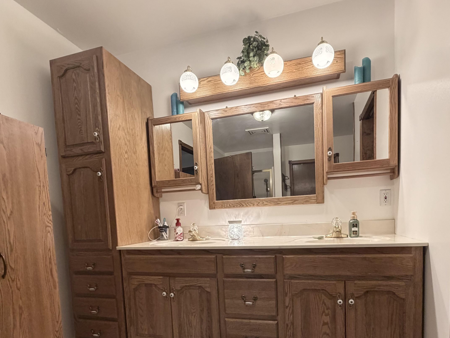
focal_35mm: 20
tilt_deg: -2.8
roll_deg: +3.4
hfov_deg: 81.5
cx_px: 245
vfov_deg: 63.4
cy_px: 238
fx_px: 260
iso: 500
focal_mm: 2.22
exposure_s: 1/60
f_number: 2.2
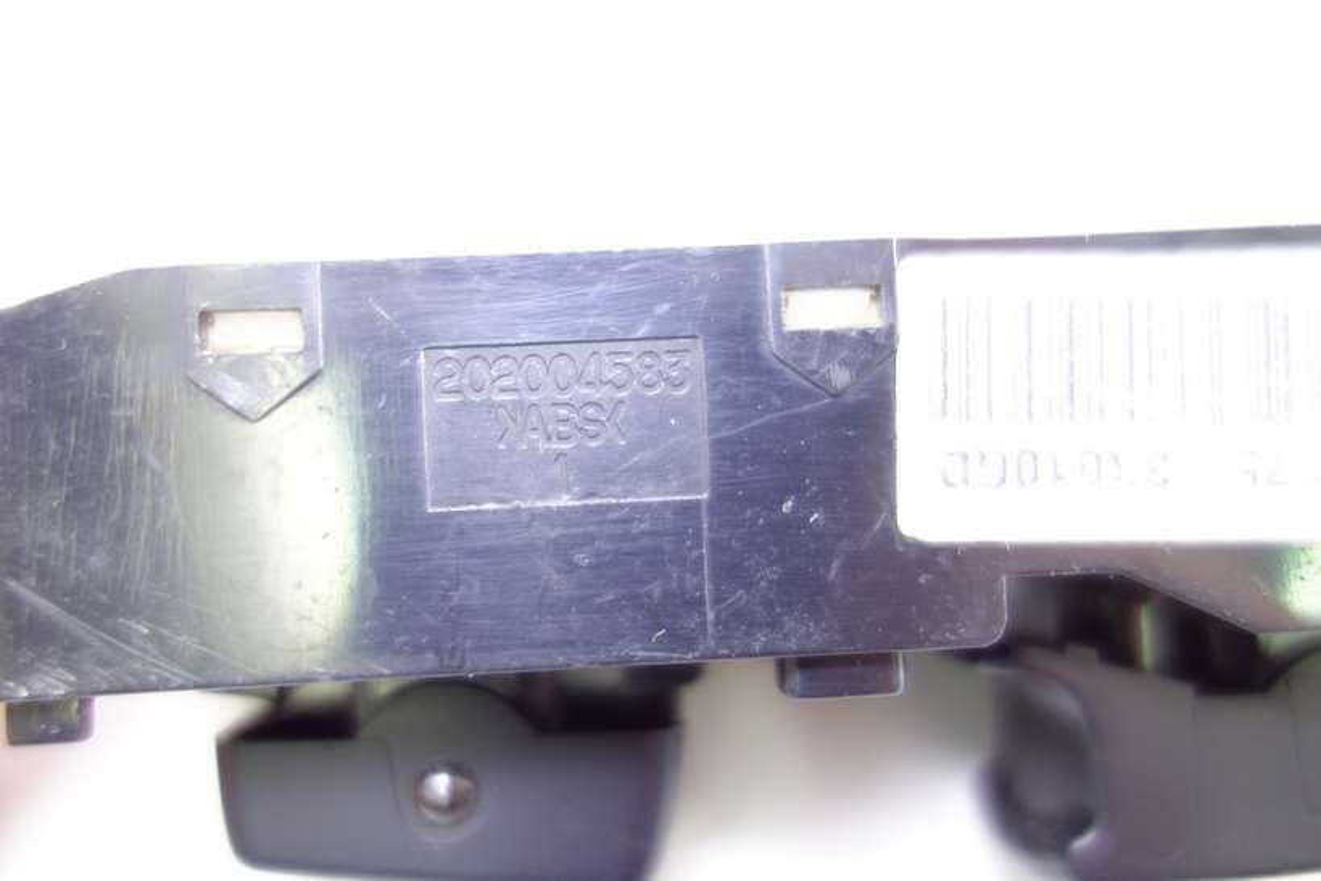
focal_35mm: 28
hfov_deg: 65.5
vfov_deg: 46.4
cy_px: 440
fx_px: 1028
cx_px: 660
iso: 250
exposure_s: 1/30
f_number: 1.8
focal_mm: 10.4
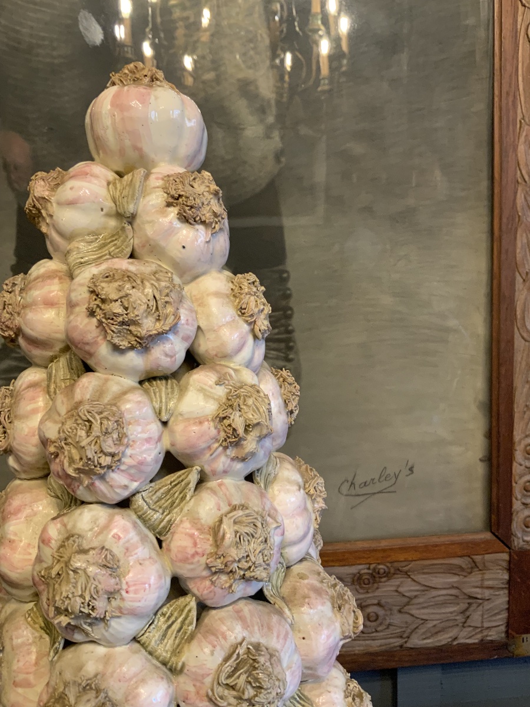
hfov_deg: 48.2
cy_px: 354
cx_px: 265
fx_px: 592
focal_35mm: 29
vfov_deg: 61.7
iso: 100
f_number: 1.8
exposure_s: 1/50
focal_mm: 3
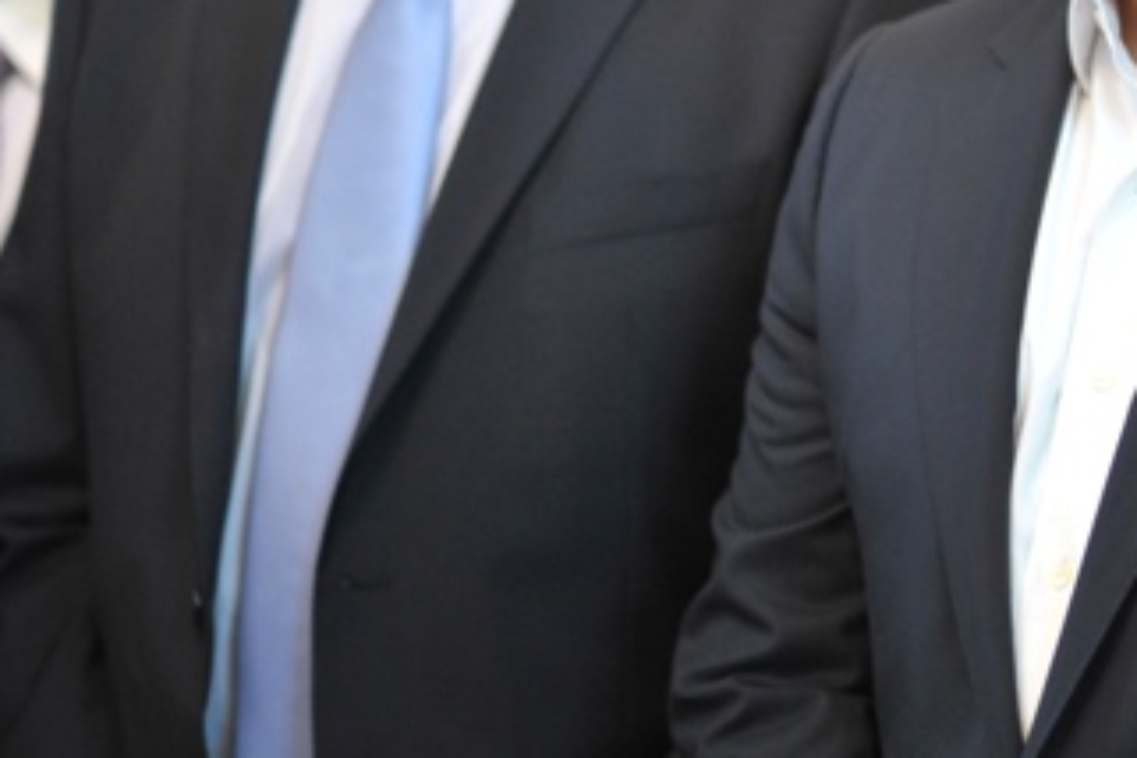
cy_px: -55
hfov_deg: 9.6
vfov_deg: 6.5
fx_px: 6695
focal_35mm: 212
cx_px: 1321
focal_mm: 85
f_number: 2
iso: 1250
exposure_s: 1/160
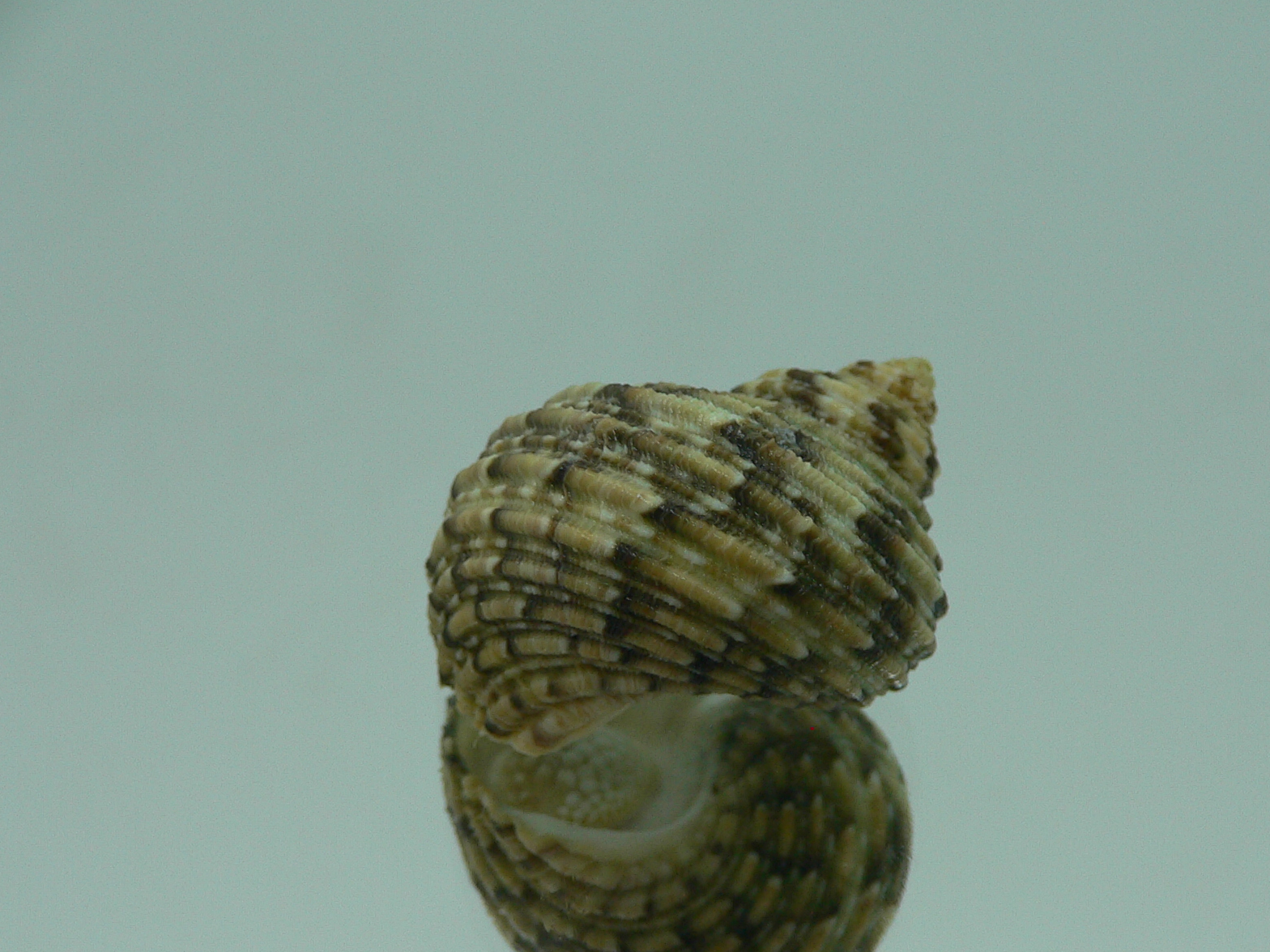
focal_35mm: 45
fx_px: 1651
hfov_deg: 42.0
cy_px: 608
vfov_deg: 32.0
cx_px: 721
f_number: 2.8
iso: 80
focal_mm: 4.6
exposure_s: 1/60
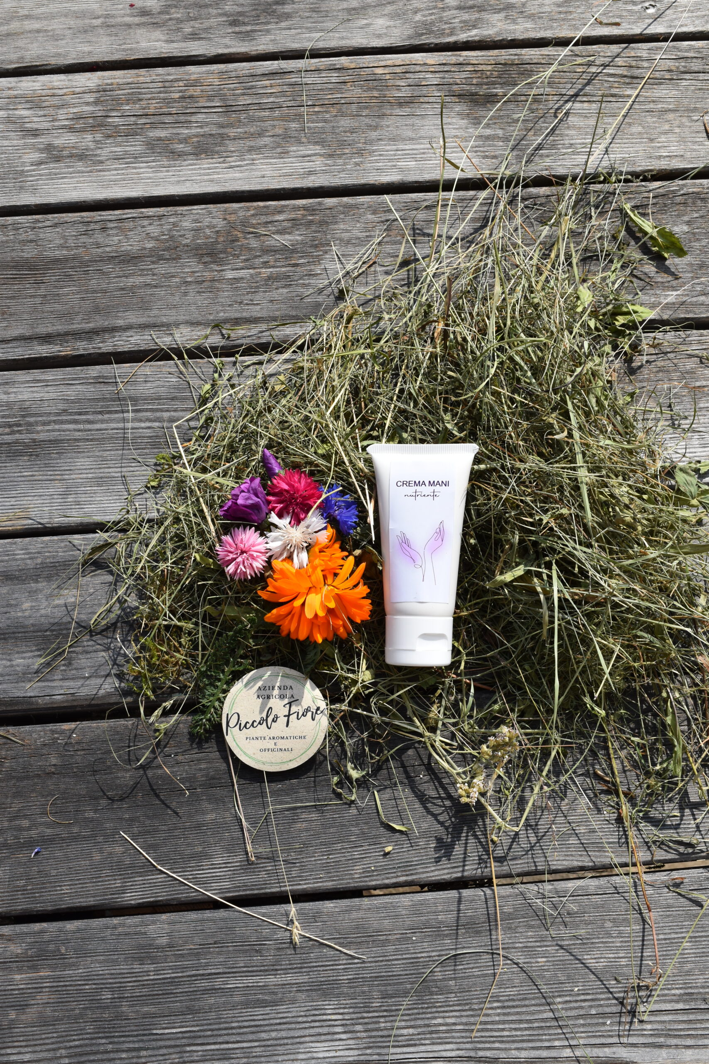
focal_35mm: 40
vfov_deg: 47.9
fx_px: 1196
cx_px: 354
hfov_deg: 33.0
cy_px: 532
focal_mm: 27
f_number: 10
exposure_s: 1/400
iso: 200
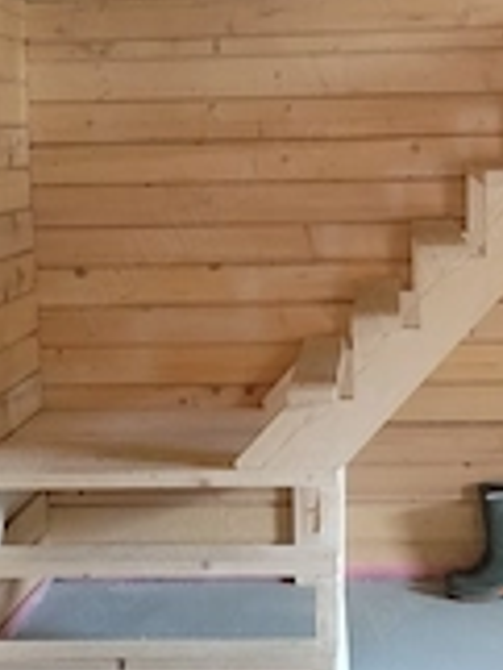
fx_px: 1393
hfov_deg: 20.4
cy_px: 287
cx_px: 349
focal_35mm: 72
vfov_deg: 27.0
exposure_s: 1/33.3
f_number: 1.8
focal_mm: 4.22
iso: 200
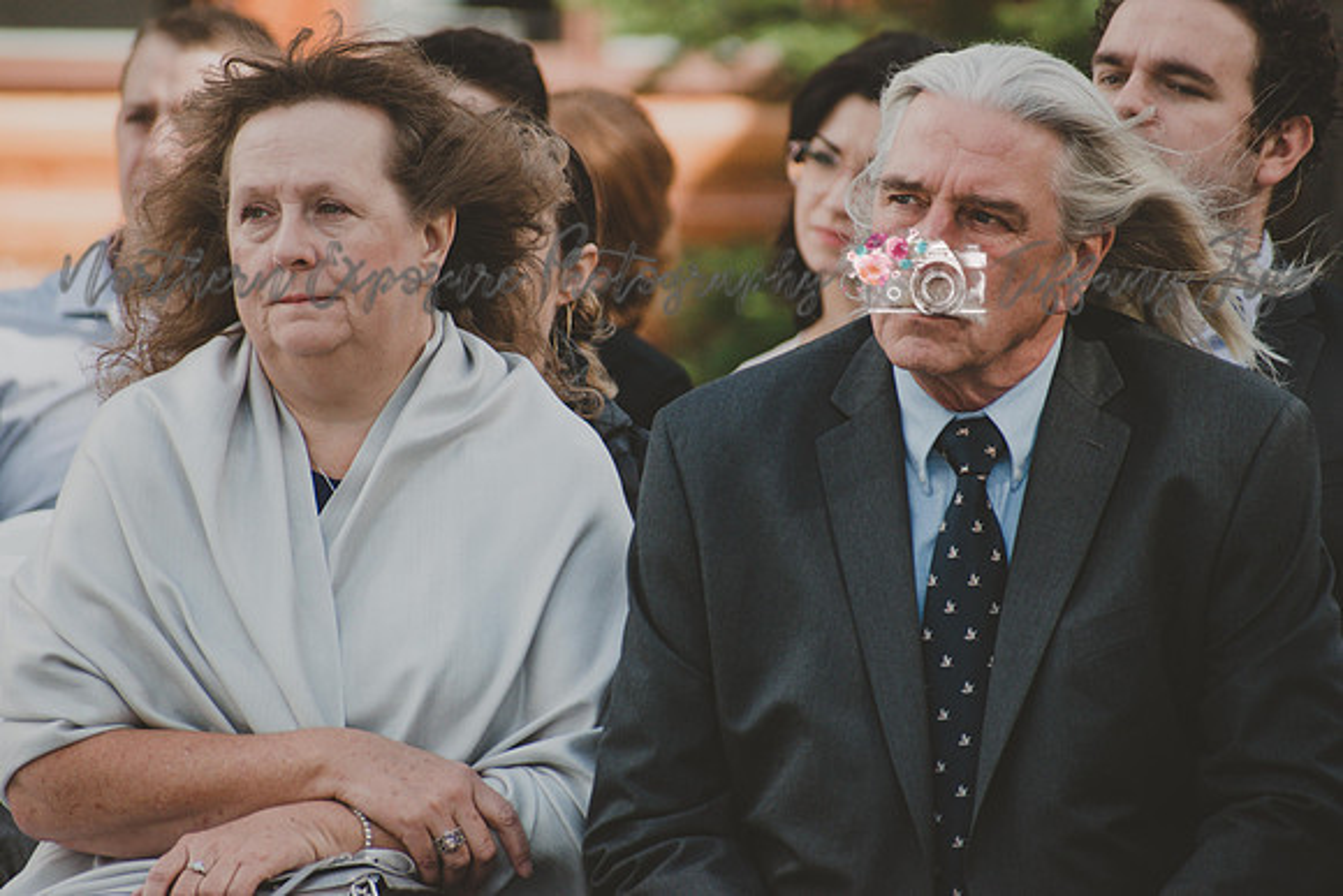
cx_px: 672
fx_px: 16791
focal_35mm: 450
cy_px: 448
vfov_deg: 3.1
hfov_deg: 4.6
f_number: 6.3
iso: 800
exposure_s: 1/500
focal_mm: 300
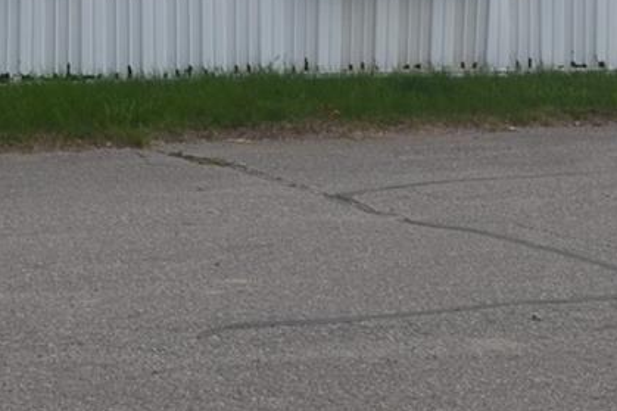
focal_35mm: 176
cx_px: 281
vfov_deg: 7.7
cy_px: -170
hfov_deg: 11.7
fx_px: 3015
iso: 100
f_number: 8
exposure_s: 1/200
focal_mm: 24
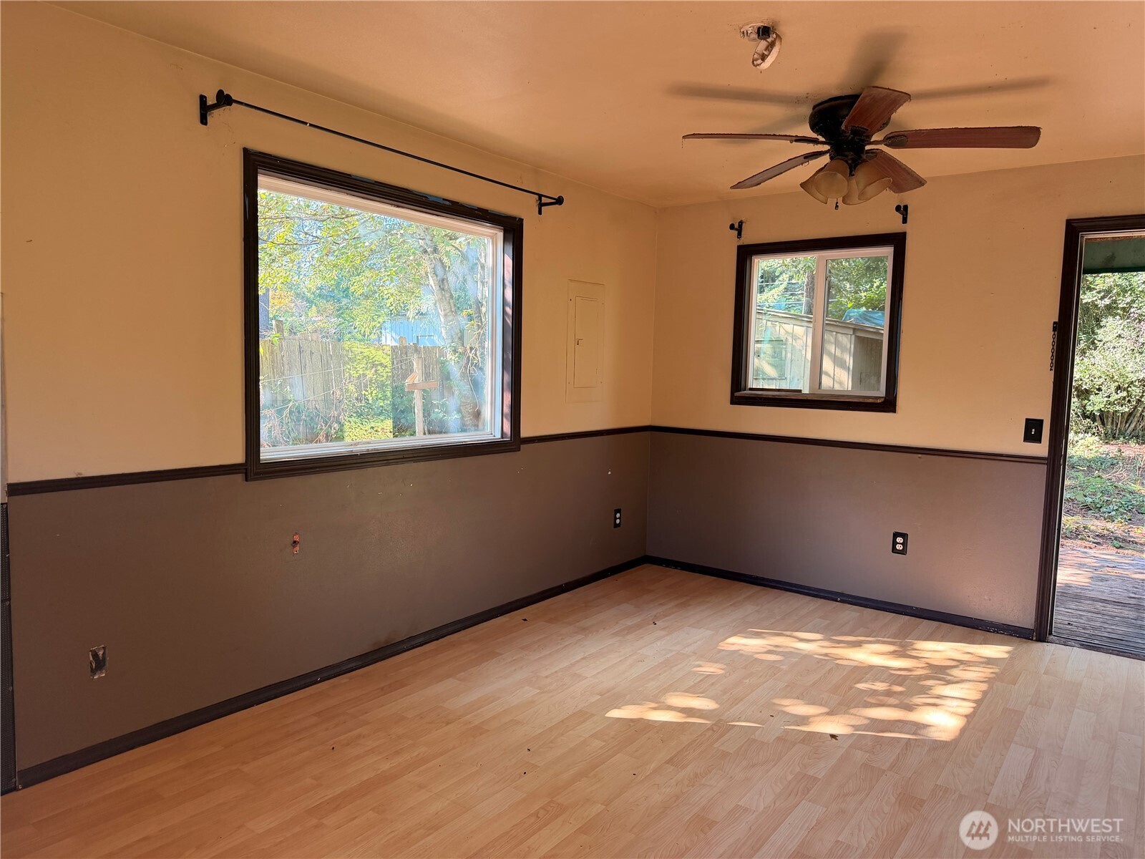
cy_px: 430
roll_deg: -1.1
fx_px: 794
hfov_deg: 71.6
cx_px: 572
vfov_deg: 56.8
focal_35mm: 24
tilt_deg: -4.8
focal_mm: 6.76
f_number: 1.78
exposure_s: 1/126
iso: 160
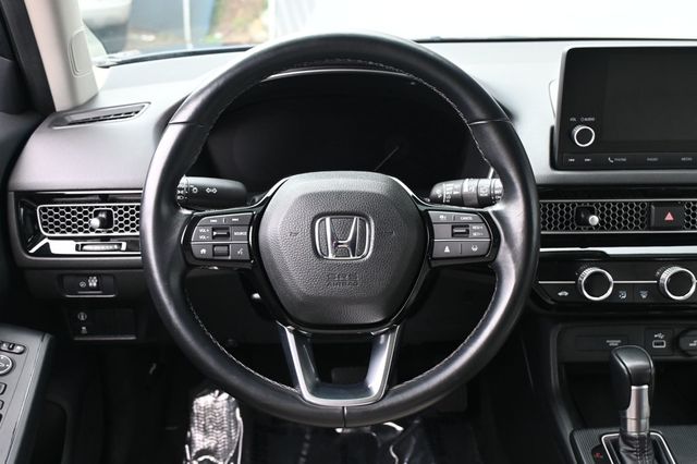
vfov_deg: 32.4
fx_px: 798
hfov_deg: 47.2
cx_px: 348
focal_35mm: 41
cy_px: 232
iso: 800
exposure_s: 1/125
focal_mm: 27.5
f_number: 4.5
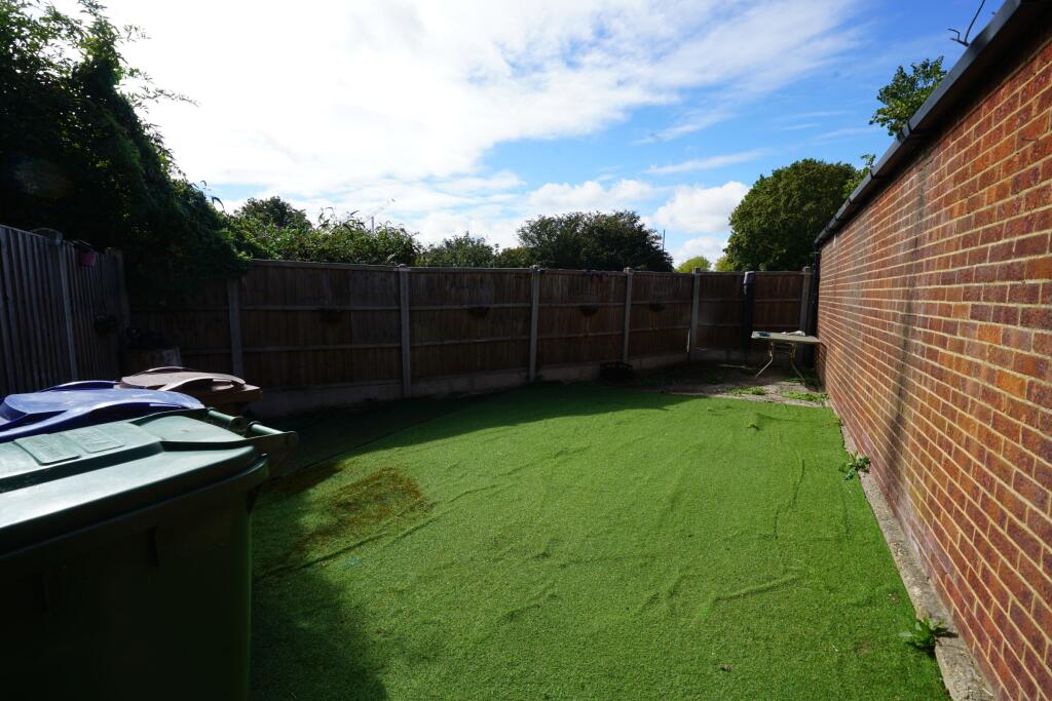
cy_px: 350
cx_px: 526
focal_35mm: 16
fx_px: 468
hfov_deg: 96.7
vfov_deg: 73.8
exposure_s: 1/80
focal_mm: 16
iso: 100
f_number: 14
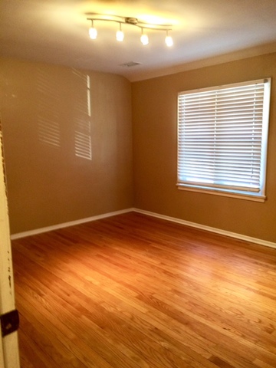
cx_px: 138
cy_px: 184
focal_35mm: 29
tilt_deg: -9.9
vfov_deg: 61.7
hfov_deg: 48.2
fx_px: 308
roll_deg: +0.5
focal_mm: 4.15
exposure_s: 1/30
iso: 100
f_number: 2.2
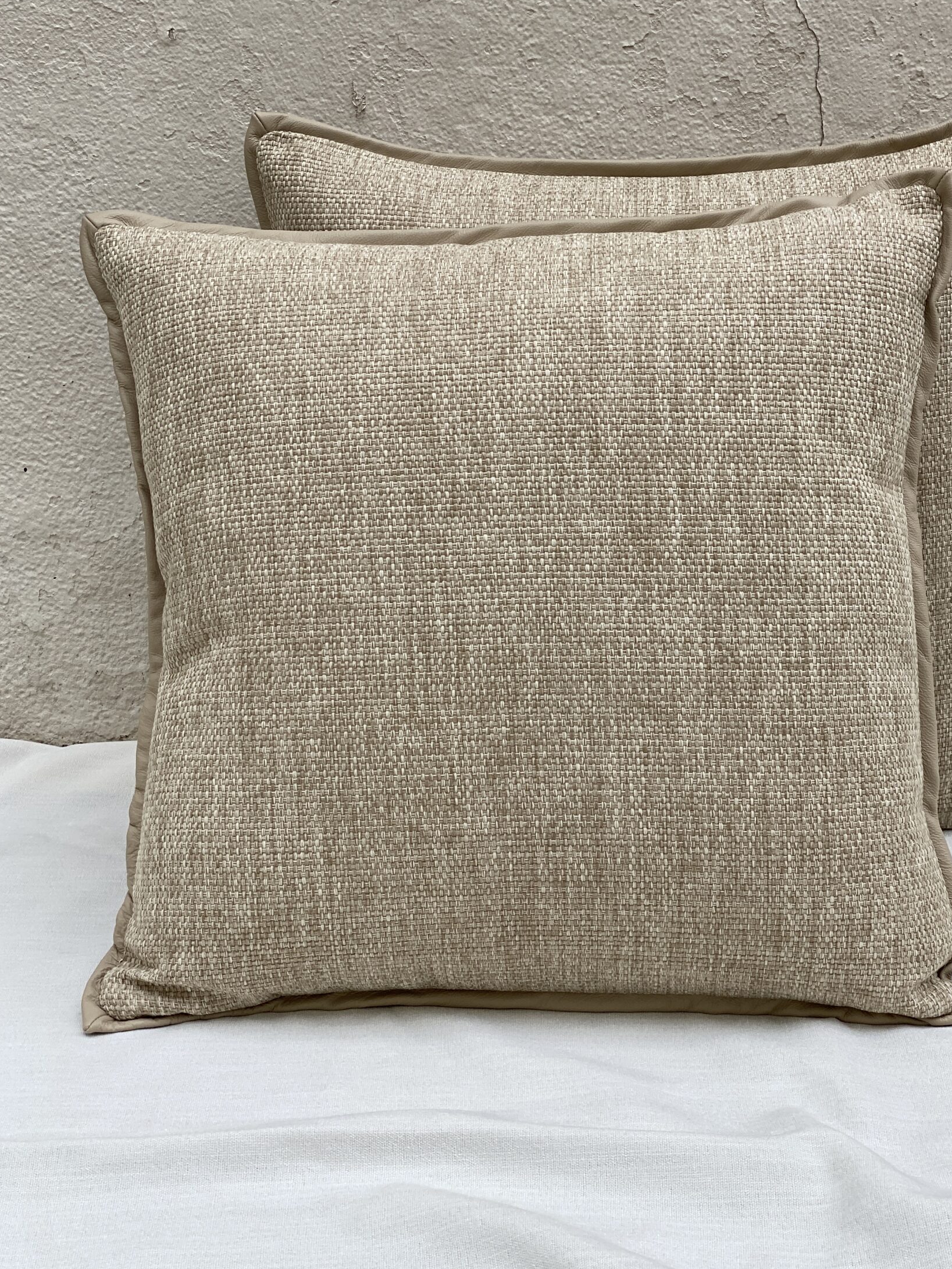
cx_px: 535
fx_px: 2236
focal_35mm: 61
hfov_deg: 24.0
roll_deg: +1.3
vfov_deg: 31.7
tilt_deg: -17.6
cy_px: 616
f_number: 2
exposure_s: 1/452
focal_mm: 6
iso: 20
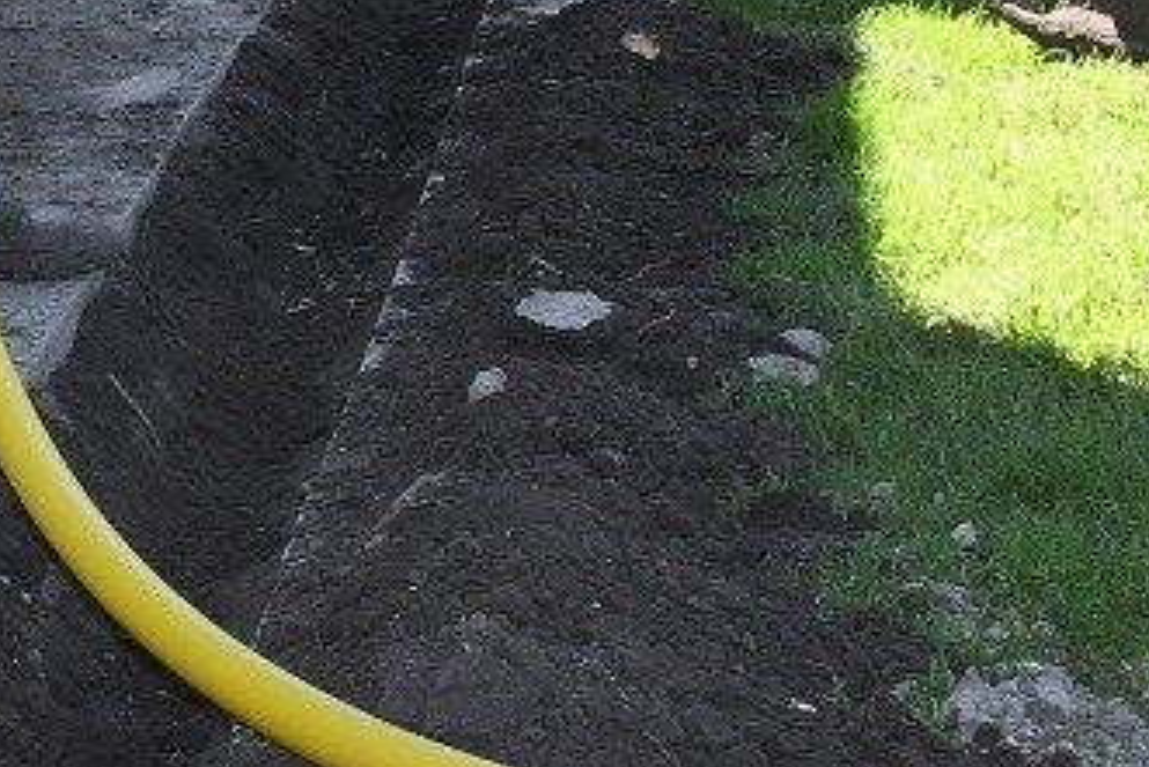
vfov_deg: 8.3
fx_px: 5204
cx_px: -17
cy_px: -160
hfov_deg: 12.4
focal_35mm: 163
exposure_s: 1/250
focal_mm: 36
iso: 1600
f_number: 18
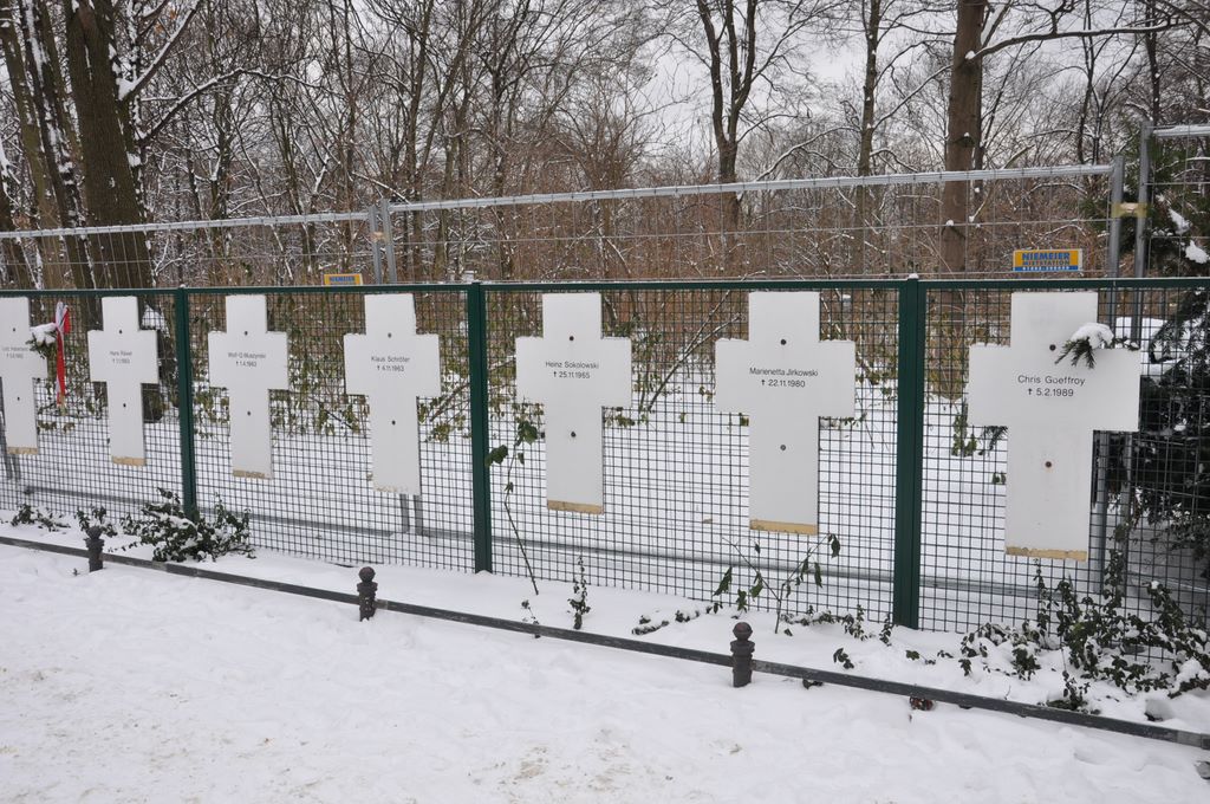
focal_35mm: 32
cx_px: 605
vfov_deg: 41.6
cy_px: 402
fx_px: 1057
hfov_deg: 59.6
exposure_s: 1/160
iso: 200
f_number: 6.3
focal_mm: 21
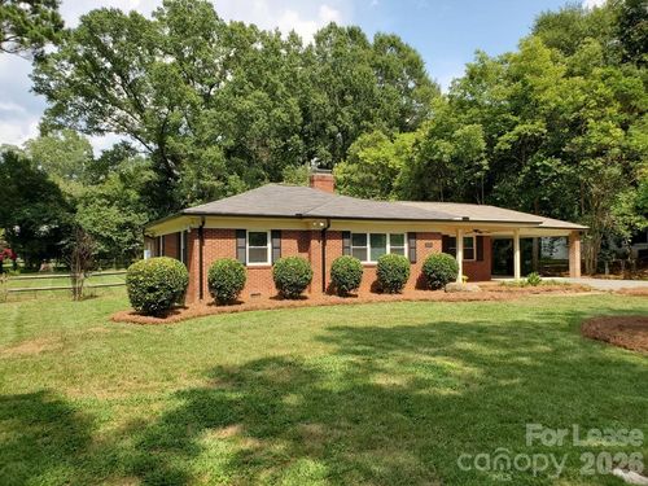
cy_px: 243
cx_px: 324
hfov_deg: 67.3
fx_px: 487
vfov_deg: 53.1
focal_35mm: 26
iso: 50
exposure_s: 1/897
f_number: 2.4
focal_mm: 4.3
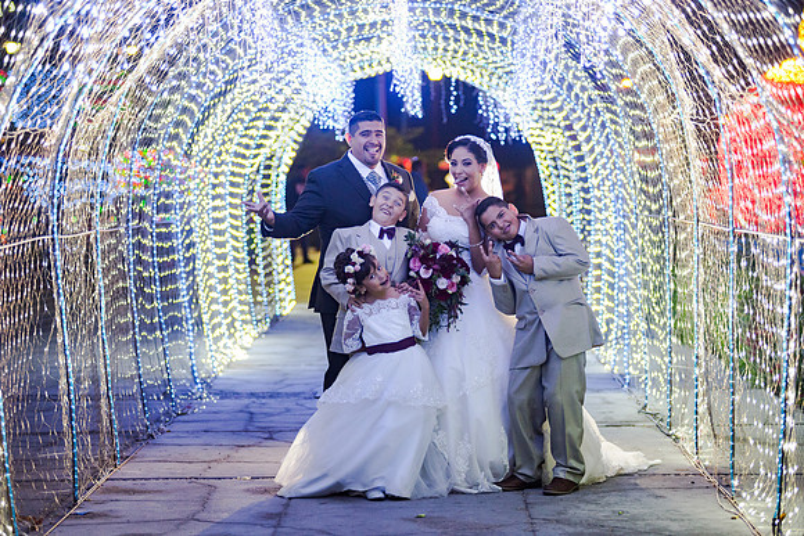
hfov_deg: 18.3
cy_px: 268
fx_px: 2502
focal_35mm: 112
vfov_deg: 12.2
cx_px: 402
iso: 2500
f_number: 2.8
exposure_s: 1/100
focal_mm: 112
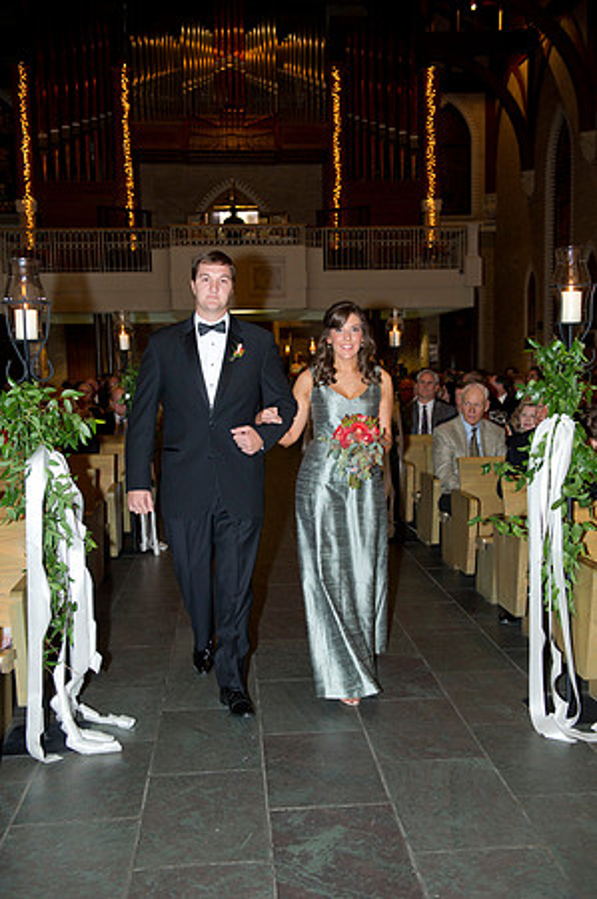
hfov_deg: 35.0
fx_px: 947
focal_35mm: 38
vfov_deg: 50.7
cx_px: 298
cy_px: 450
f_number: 4
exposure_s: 1/80
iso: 1600
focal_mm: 38
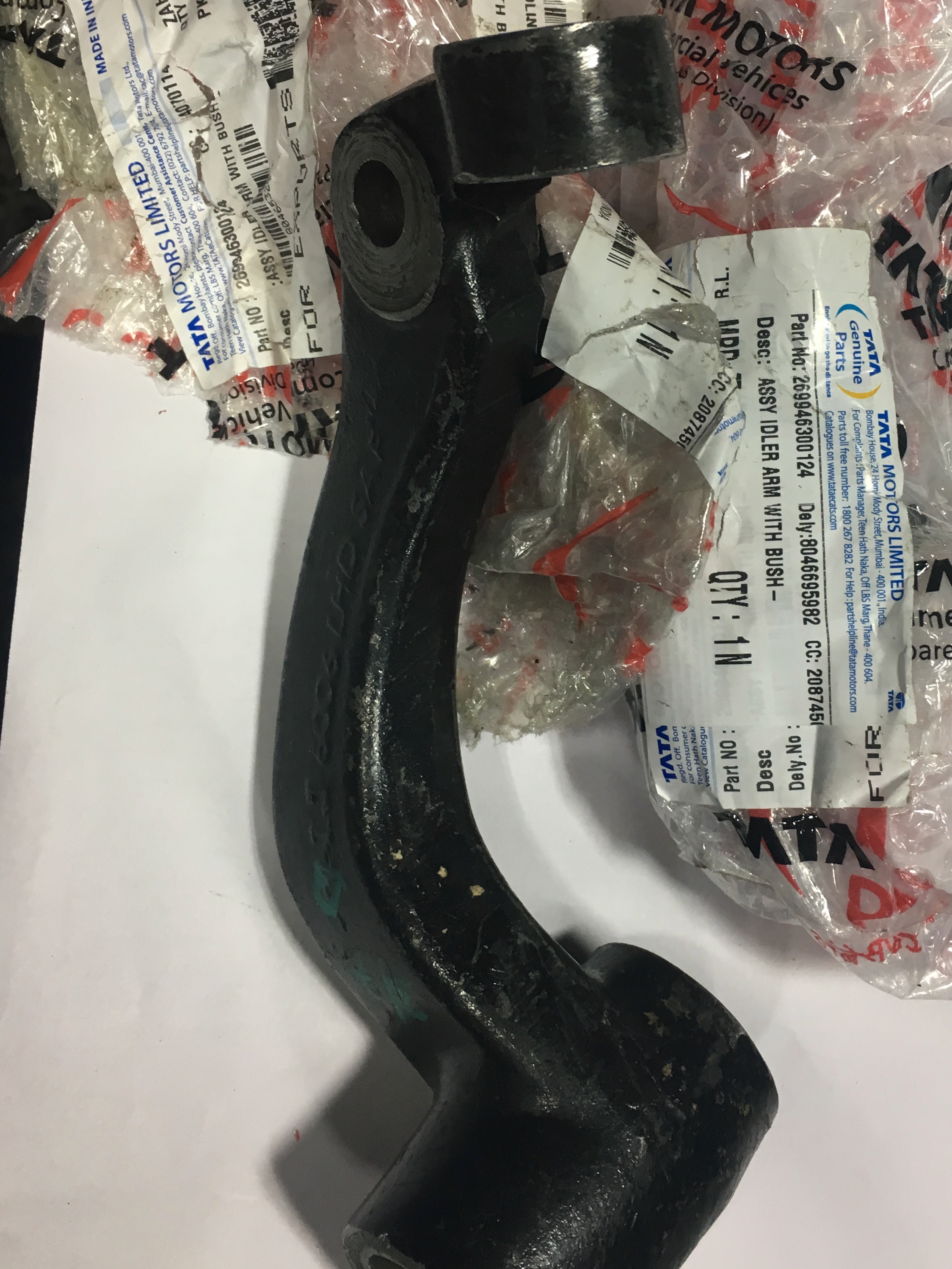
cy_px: 523
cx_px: 609
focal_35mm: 39
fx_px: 1430
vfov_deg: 47.6
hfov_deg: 36.6
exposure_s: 1/33
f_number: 2.2
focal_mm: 4.15
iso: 80
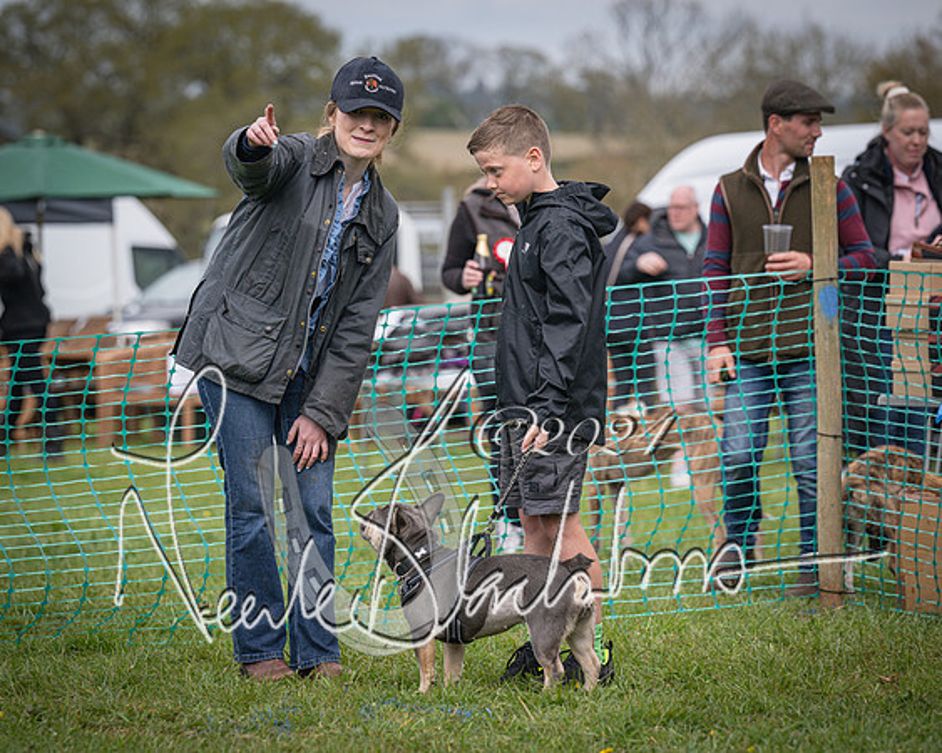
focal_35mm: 169
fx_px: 4708
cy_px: 376
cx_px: 471
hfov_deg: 11.4
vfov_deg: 9.1
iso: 400
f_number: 4.5
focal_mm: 150
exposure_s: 1/2500
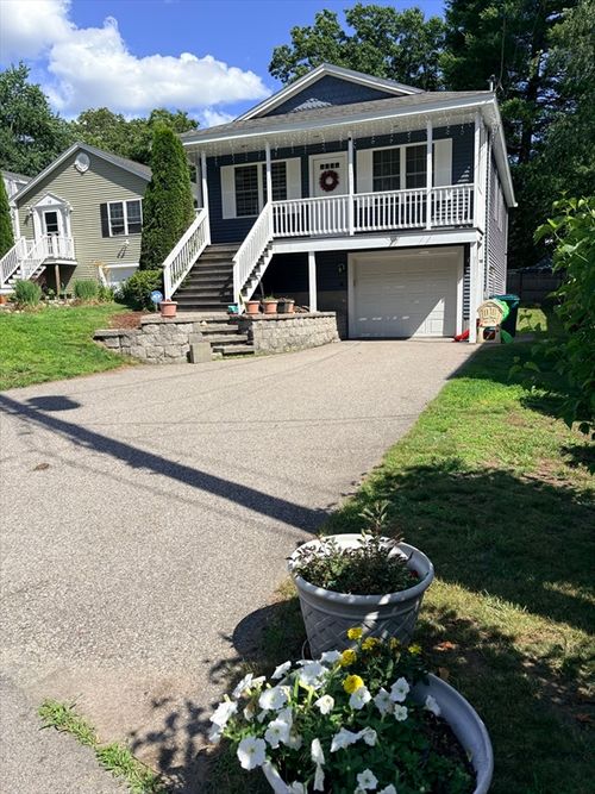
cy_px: 397
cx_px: 298
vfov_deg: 67.3
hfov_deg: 53.0
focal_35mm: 26
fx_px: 596
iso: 50
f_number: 1.6
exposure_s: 1/3448
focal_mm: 5.96
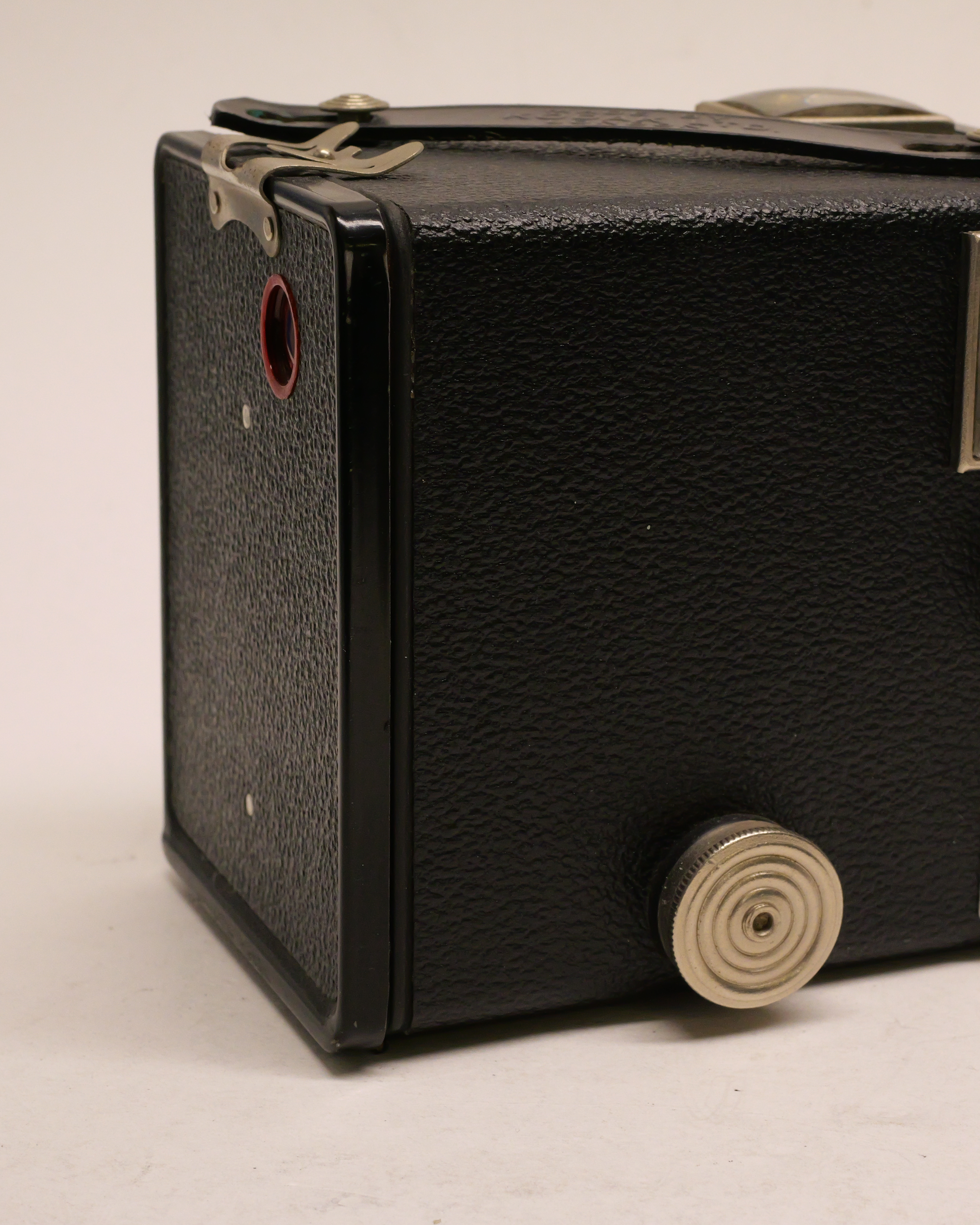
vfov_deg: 24.1
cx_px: 654
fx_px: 2864
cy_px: 609
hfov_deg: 19.4
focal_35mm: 79
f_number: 8
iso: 1600
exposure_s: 1/100
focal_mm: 30
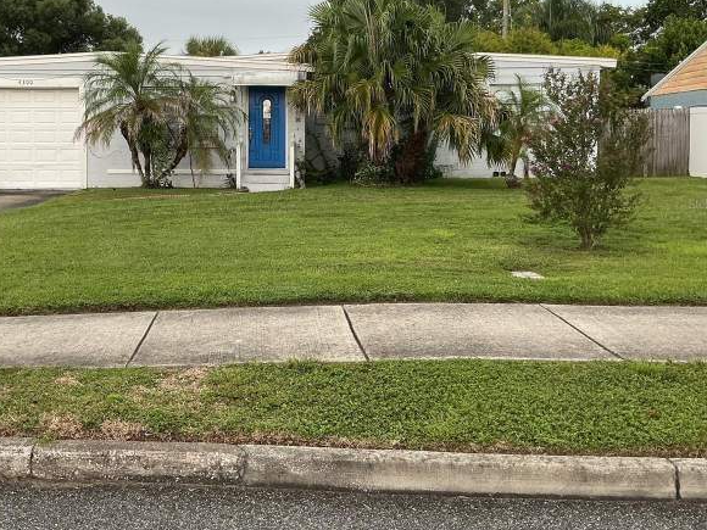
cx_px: 258
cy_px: 203
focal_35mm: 40
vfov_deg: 35.8
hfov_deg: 46.3
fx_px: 817
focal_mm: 3
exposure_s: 1/120
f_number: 1.8
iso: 40
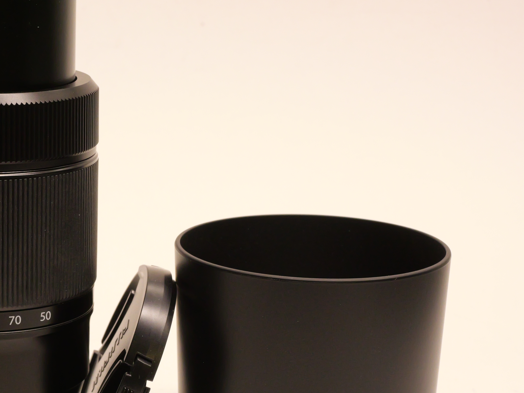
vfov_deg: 14.0
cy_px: 219
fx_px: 1605
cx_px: 115
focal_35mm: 106
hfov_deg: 18.4
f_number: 8
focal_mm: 30
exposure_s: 1/60
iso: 1600
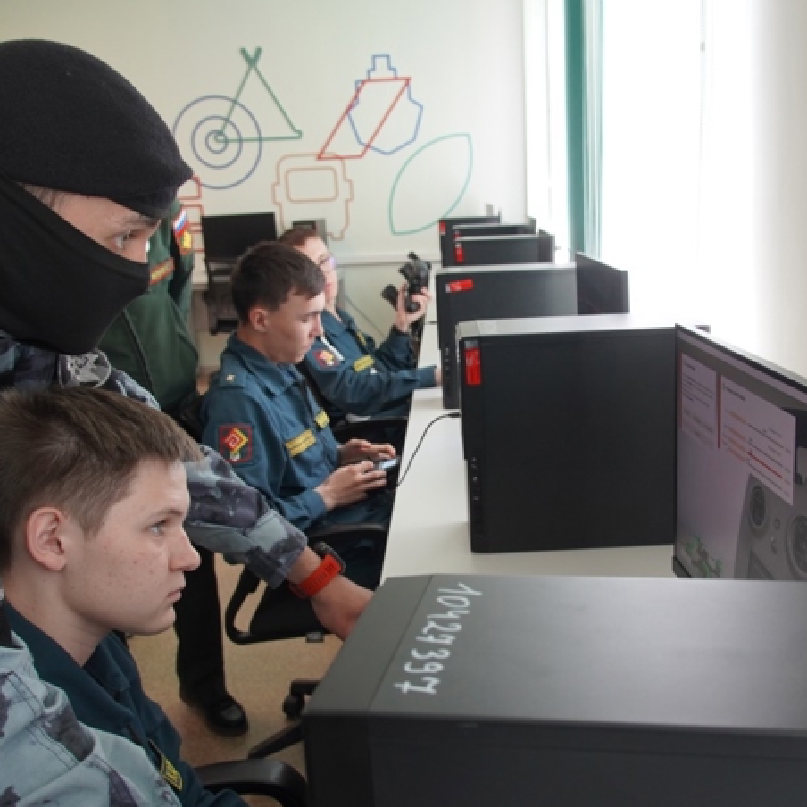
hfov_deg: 43.8
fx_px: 1002
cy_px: 420
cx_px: 460
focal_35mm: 38
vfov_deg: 43.8
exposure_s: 1/160
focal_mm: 18
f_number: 4
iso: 500
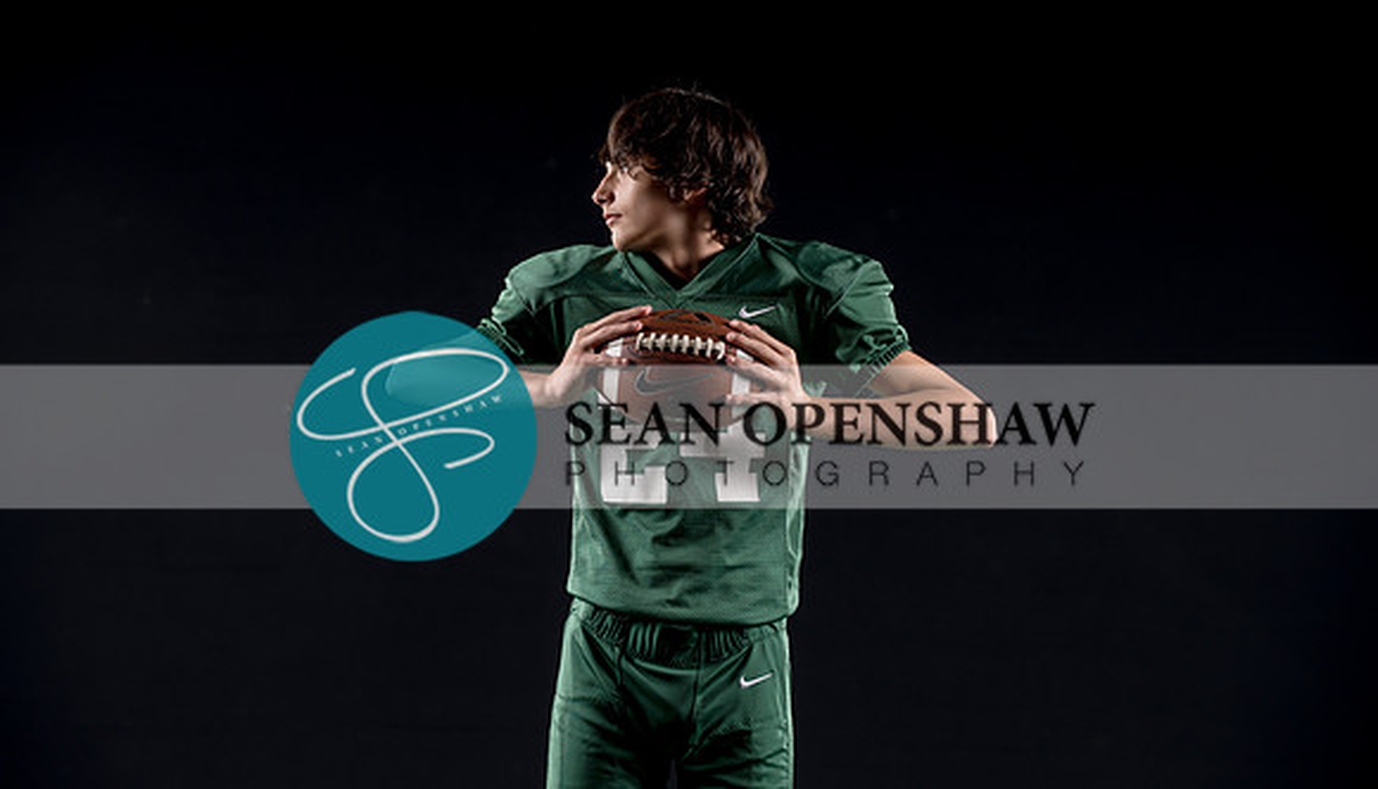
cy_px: 439
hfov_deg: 20.9
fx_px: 3733
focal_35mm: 102
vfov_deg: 12.1
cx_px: 687
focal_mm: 95
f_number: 4
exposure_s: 1/160
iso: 200
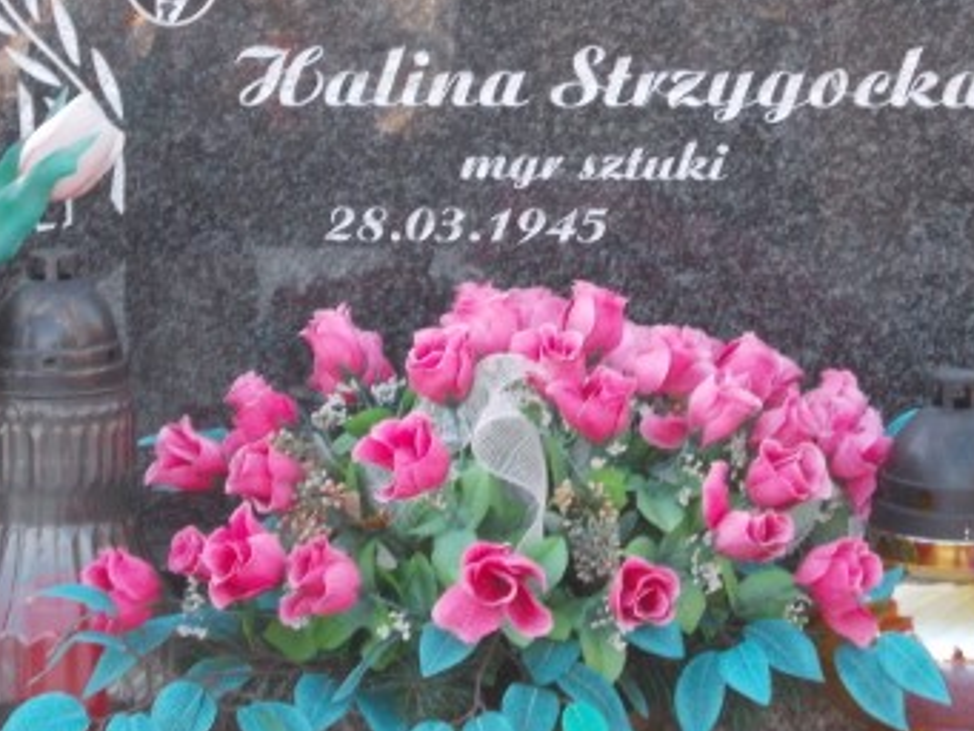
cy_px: 117
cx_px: 466
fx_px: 4335
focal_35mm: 154
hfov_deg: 12.8
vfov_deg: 9.6
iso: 200
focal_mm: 11.6
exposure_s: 1/60
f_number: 4.8
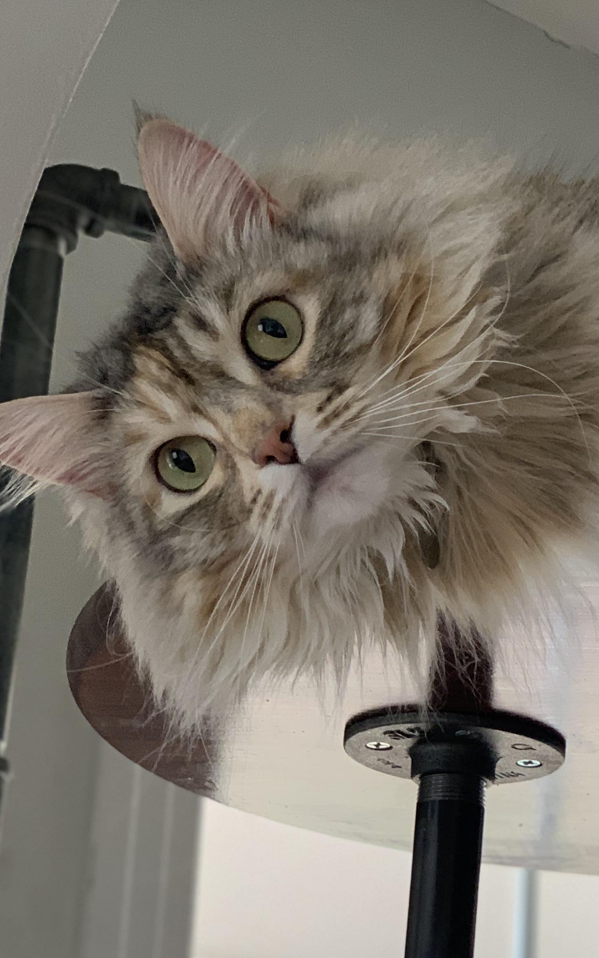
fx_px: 2481
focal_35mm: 95
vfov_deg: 21.8
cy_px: 612
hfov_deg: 13.4
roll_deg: -1.0
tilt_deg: +20.4
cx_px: 706
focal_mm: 6
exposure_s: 1/107
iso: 125
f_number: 2.4
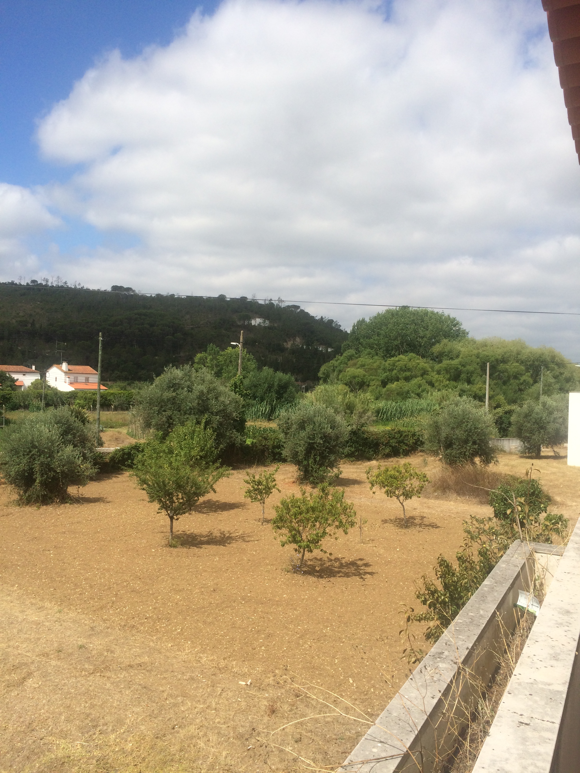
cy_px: 386
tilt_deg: -2.8
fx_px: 648
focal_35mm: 29
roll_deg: +1.2
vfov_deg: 61.7
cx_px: 290
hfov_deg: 48.2
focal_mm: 4.15
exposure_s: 1/3165
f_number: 2.2
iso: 32
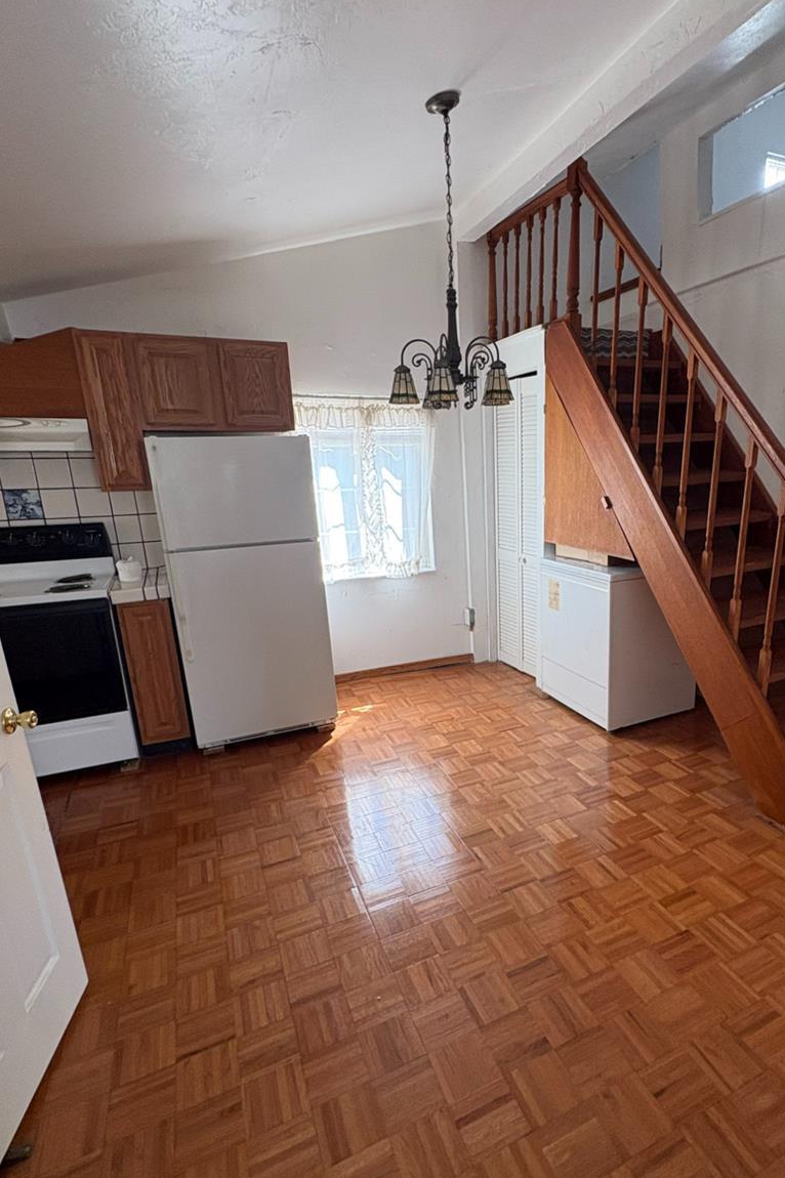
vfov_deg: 86.8
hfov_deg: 63.5
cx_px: 494
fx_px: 622
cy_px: 631
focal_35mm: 19
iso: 100
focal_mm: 2.22
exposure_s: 1/99
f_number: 2.2
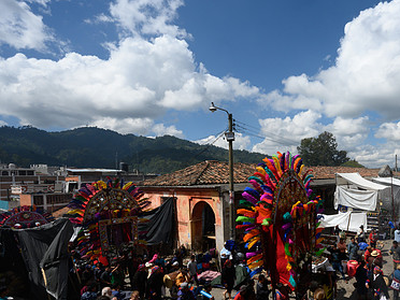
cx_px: 295
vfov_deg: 62.8
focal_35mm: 21
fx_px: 243
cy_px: 181
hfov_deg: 74.0
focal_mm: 14
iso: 320
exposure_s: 1/160
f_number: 22
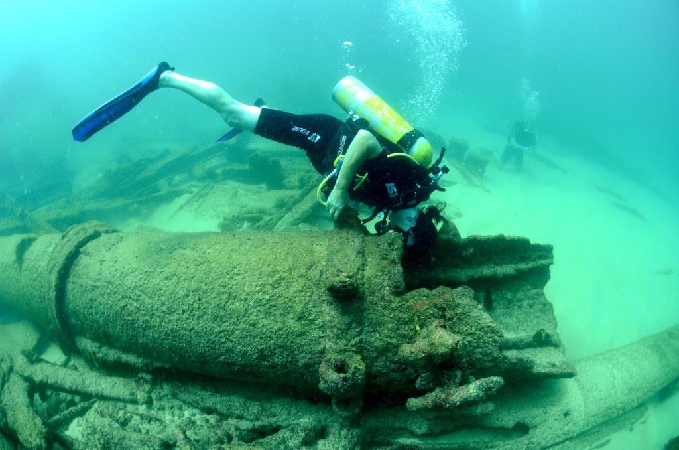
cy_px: 225
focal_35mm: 16
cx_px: 340
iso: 250
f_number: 7.1
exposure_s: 1/125
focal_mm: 10.5
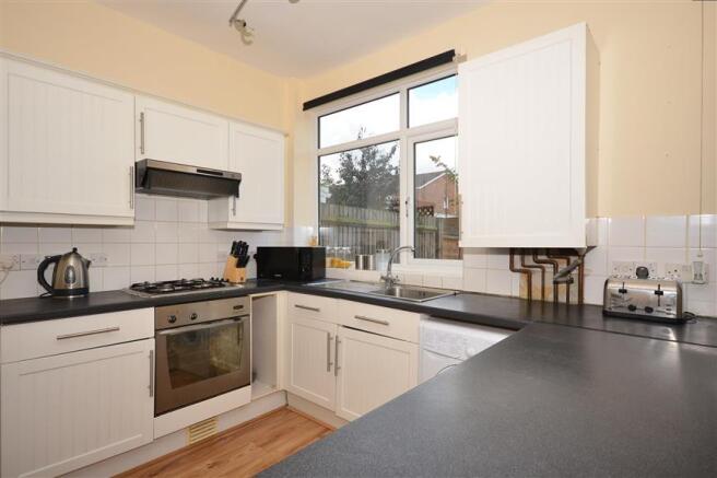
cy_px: 239
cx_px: 358
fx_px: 388
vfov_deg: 63.2
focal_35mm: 20
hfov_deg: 85.4
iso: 200
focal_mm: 13
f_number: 7.1
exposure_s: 1/200
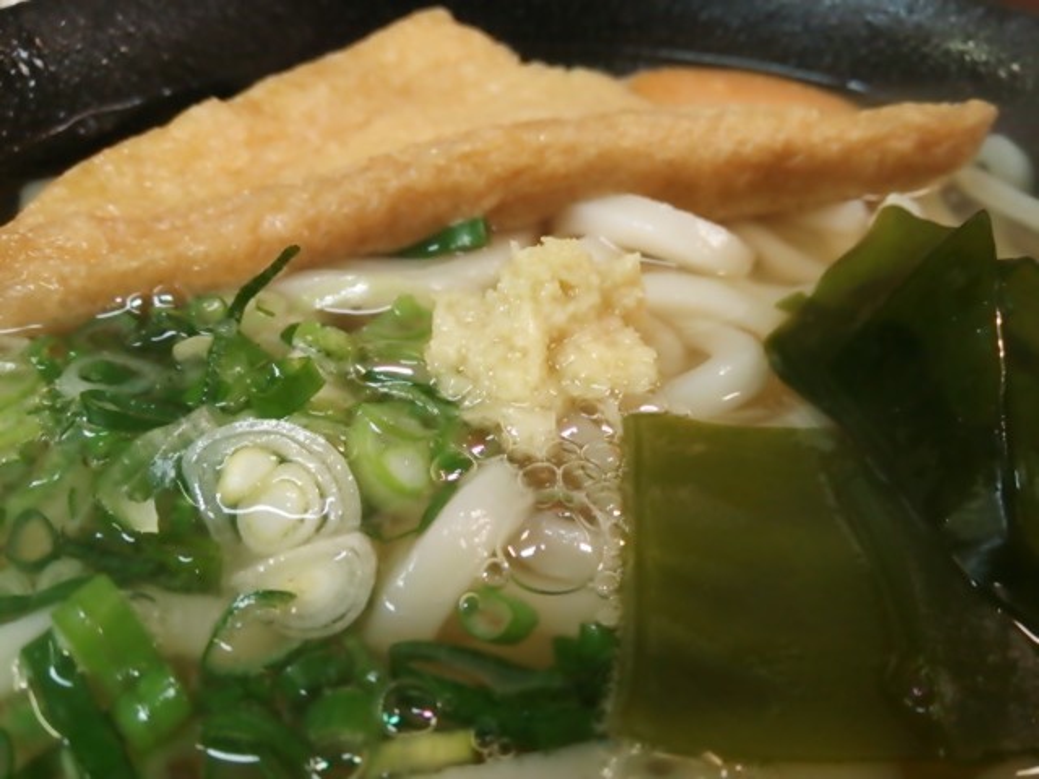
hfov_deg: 63.4
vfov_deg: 49.7
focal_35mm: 28
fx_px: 840
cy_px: 390
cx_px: 520
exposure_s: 1/43
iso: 250
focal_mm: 4.21
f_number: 2.5
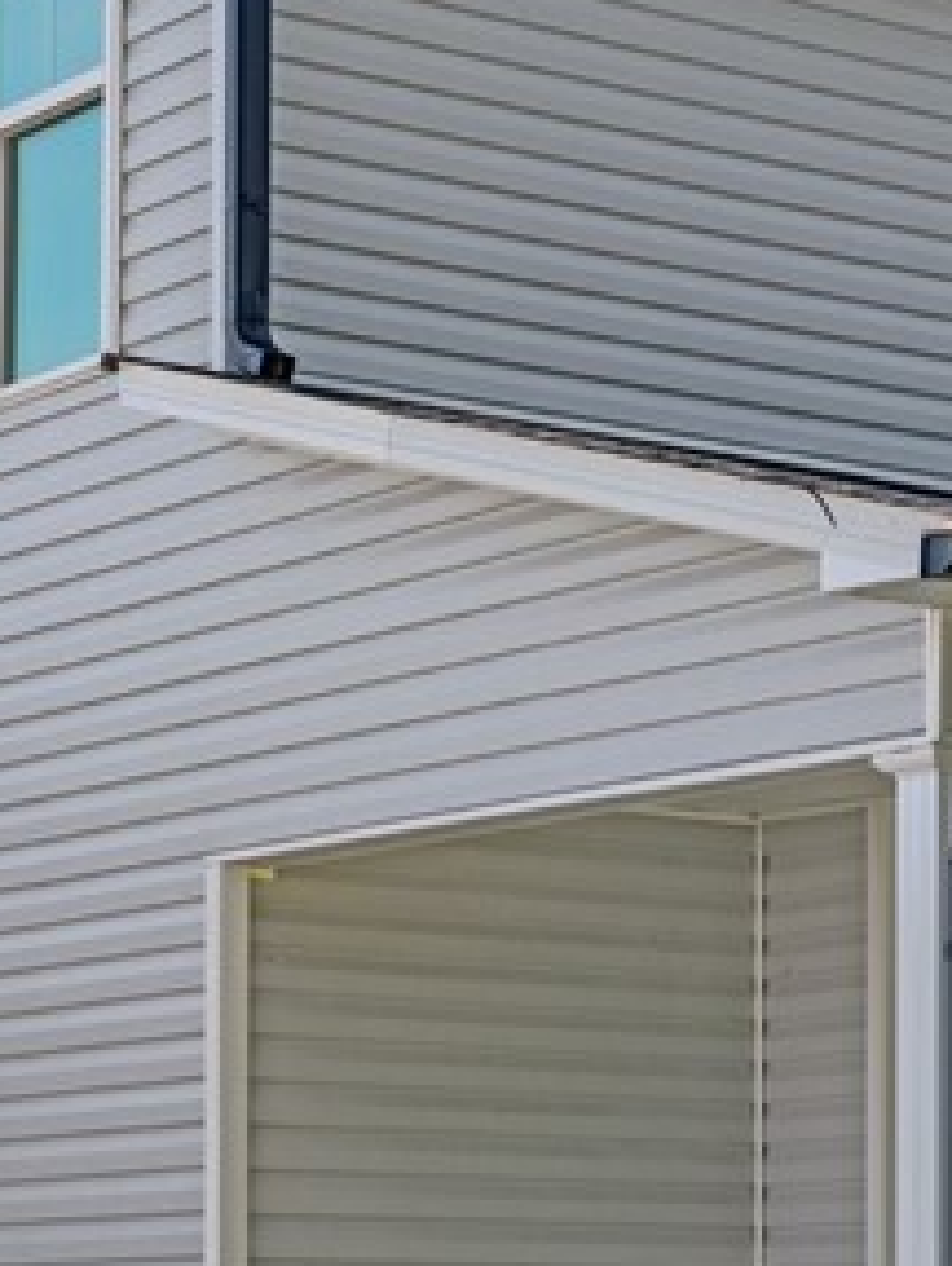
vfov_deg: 15.1
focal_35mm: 127
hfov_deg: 11.4
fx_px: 4647
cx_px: 1250
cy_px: 1392
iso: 320
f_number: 8
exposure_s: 1/160
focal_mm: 35
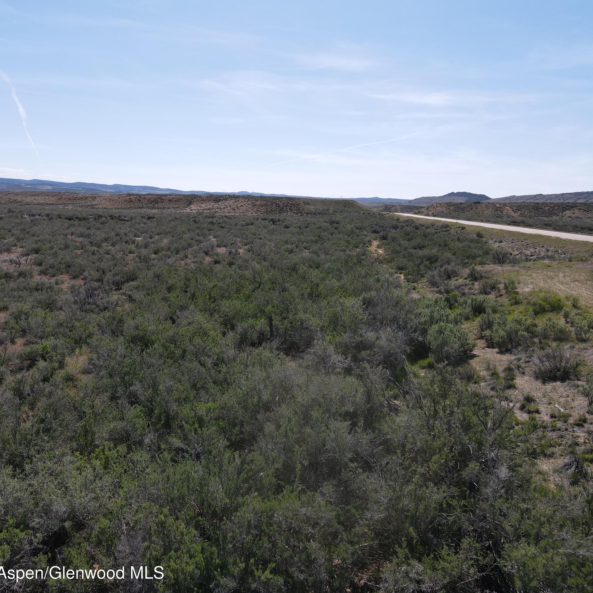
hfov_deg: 55.4
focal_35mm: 29
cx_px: 256
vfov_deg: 55.6
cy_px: 296
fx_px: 562
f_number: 2.8
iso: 100
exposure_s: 1/800
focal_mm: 4.5
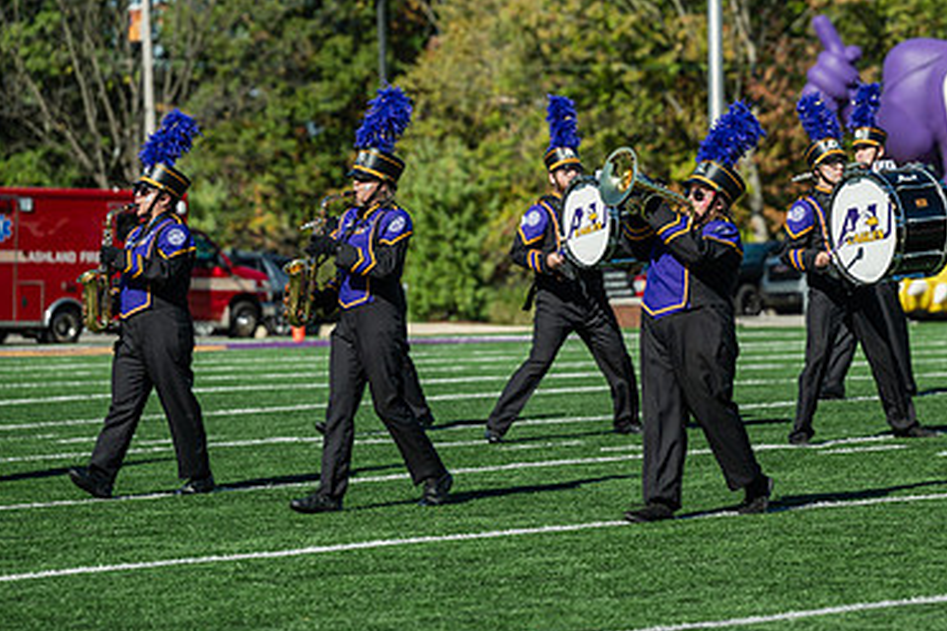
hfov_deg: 10.5
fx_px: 5129
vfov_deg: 7.0
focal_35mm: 195
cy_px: 279
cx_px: 667
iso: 100
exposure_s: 1/1600
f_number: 3.5
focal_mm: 125
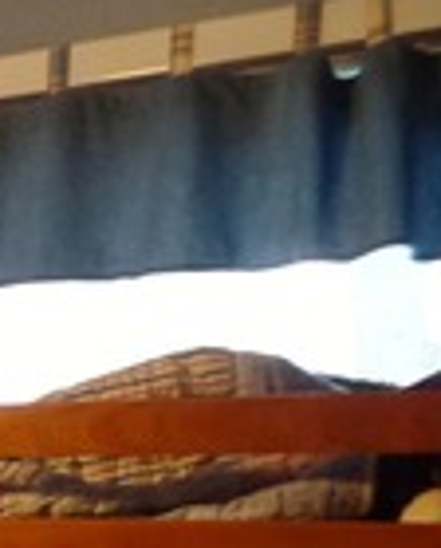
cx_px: -815
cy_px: 623
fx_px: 1673
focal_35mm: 103
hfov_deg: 10.9
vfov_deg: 17.8
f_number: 2.8
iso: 400
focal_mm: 4.1
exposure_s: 1/8
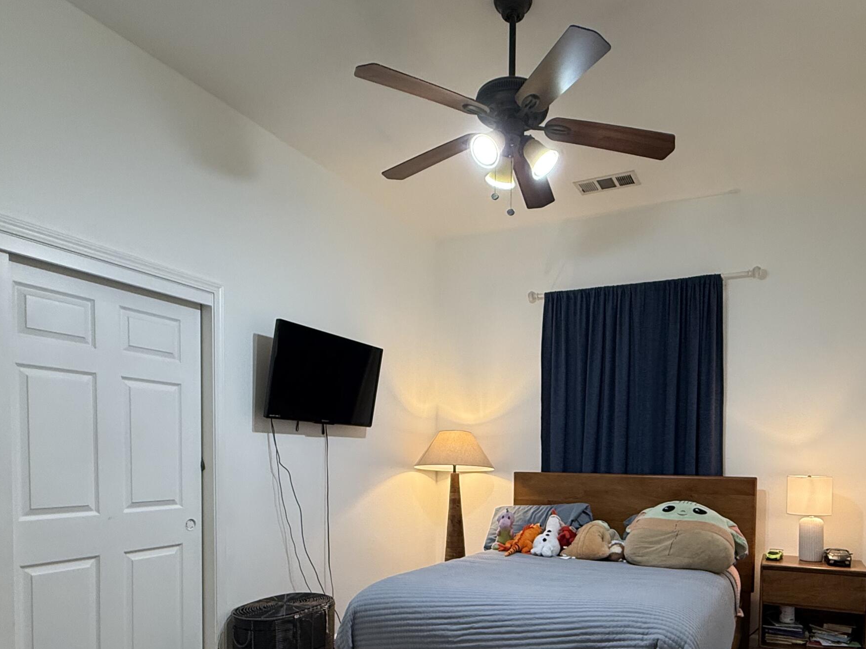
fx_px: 600
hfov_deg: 71.0
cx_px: 508
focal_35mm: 24
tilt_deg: -2.7
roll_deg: -1.1
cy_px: 483
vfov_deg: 54.3
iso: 200
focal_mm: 2.22
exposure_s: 1/60
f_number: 2.2
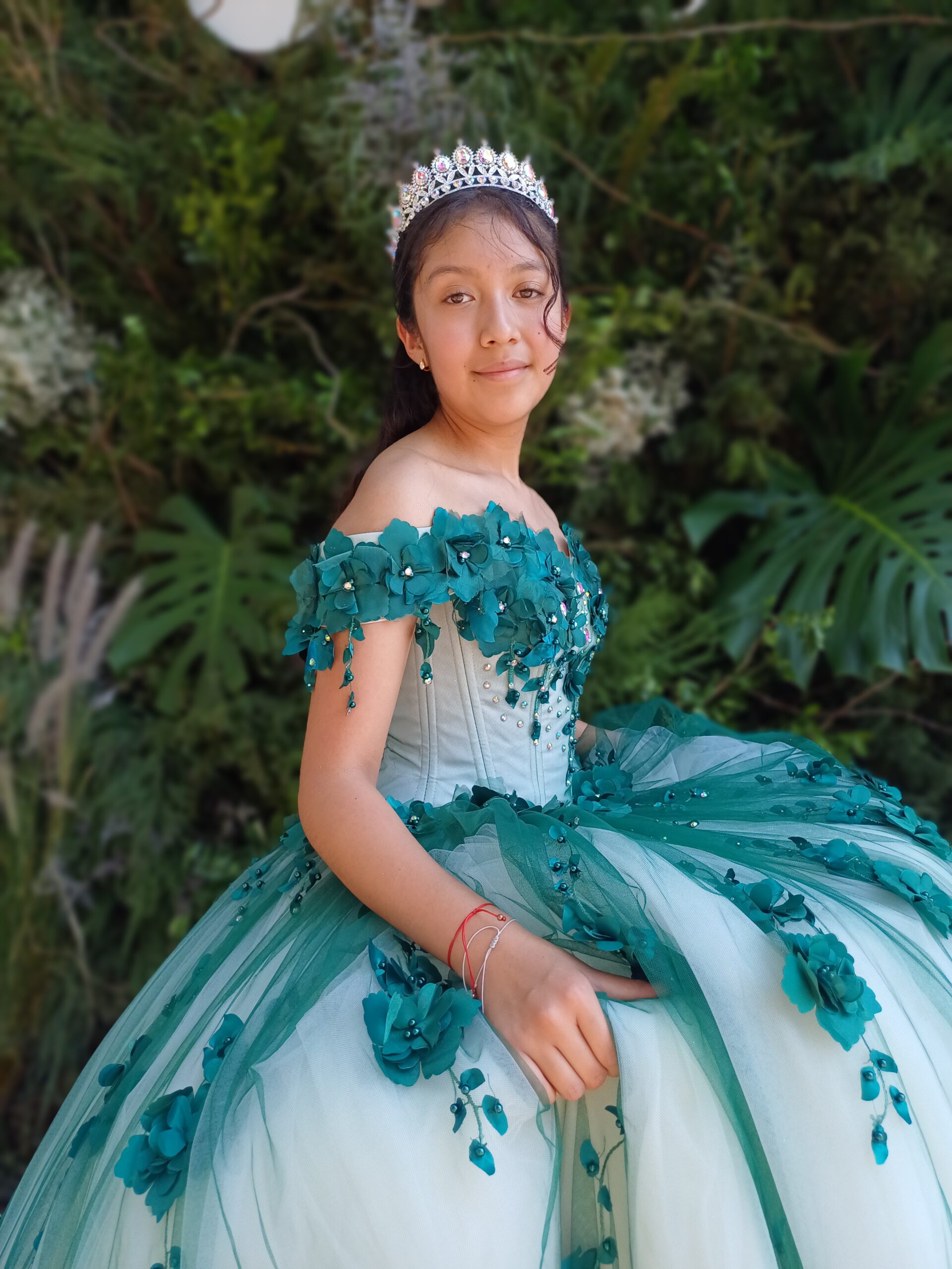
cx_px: 476
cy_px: 634
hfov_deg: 54.9
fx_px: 917
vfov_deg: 69.4
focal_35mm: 25
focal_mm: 4.65
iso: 50
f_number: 1.8
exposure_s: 1/176
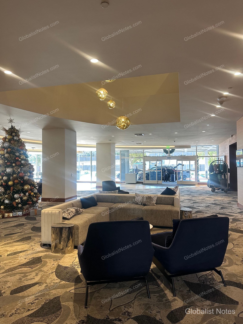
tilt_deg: +1.4
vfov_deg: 71.6
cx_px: 122
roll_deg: -0.3
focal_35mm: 24
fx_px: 225
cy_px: 162
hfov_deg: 56.8
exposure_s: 1/120
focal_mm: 6.86
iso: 200
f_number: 1.78
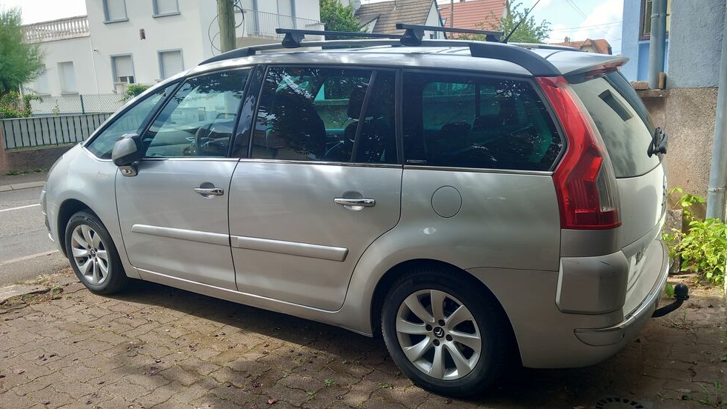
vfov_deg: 38.9
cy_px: 224
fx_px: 578
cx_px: 367
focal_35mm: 30
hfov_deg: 64.3
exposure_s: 1/100
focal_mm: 4
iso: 25
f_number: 1.8
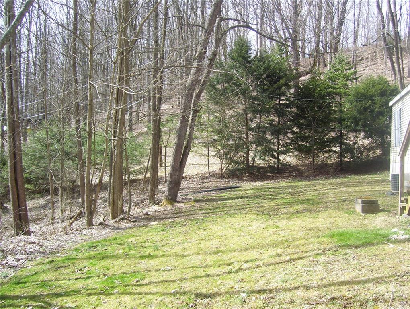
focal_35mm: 36
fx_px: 427
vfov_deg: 39.7
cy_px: 154
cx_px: 205
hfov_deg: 51.3
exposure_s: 1/320
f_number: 2.7
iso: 80
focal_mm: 6
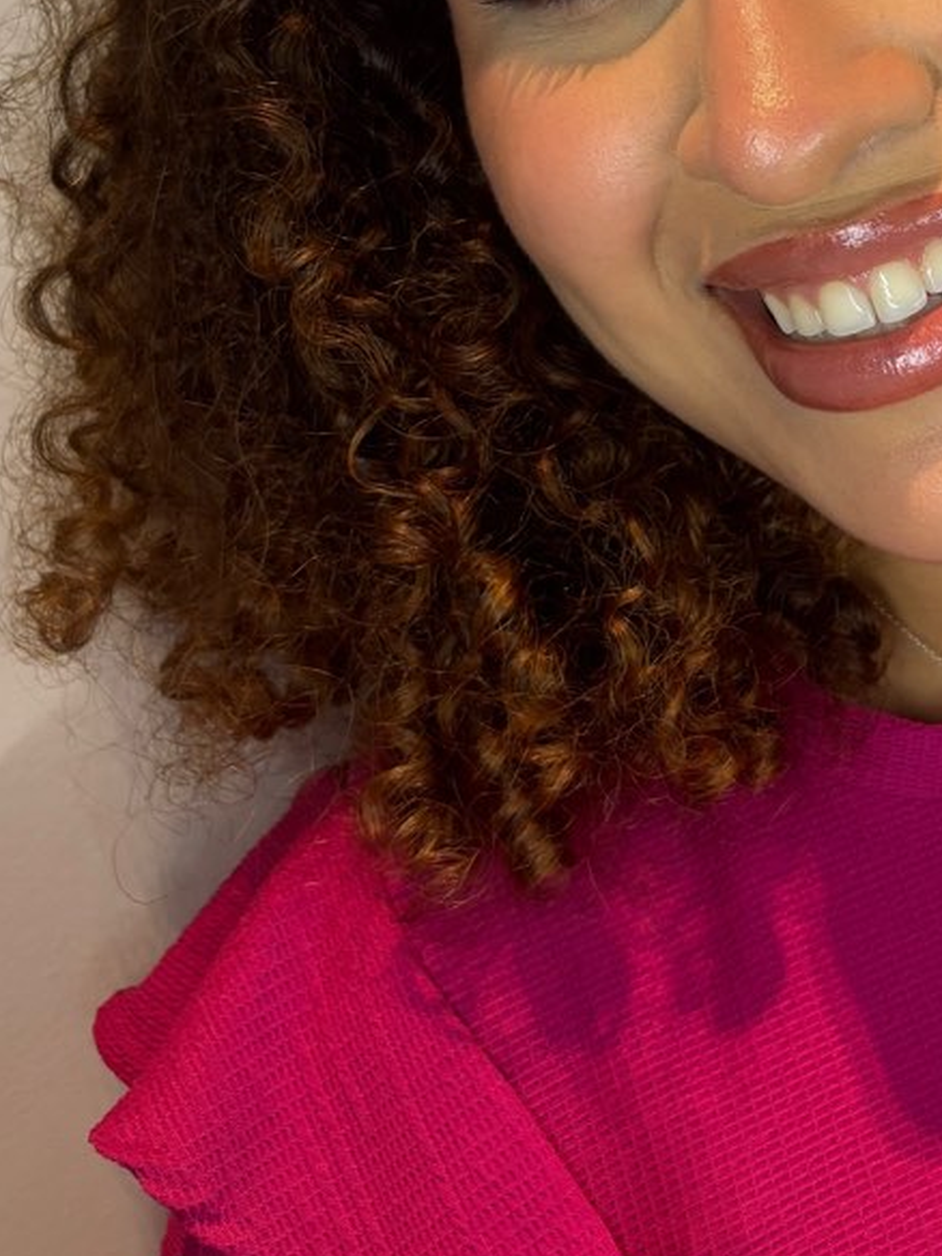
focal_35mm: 57
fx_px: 2068
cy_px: 151
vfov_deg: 32.3
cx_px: 959
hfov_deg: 24.4
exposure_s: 1/102
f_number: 1.6
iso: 125
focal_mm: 5.96
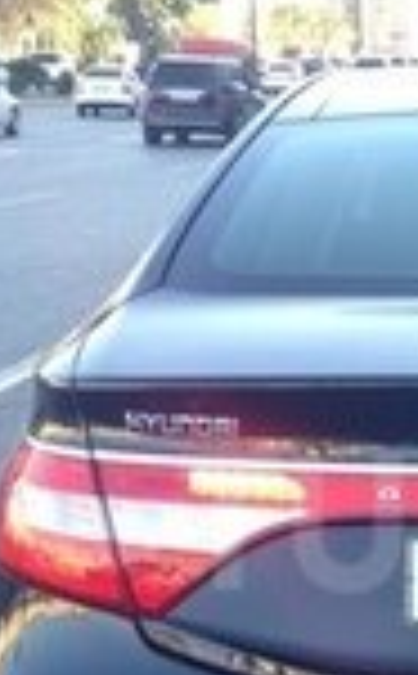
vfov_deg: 17.9
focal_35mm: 116
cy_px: 522
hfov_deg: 10.8
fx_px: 2127
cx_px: 638
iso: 50
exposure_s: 1/131
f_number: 2.4
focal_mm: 4.12
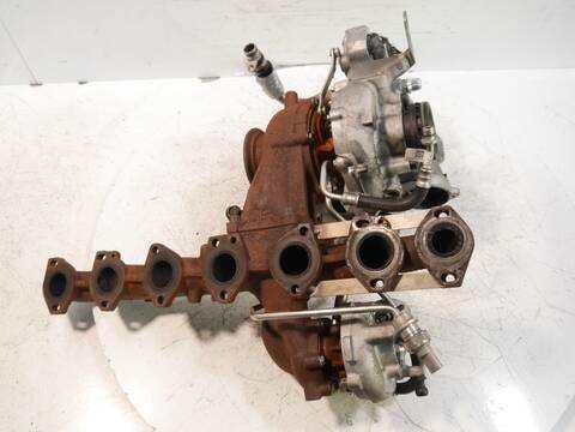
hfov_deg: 60.0
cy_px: 216
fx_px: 498
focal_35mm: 30
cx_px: 288
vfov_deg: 46.8
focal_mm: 15
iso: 800
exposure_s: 1/60
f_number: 3.5
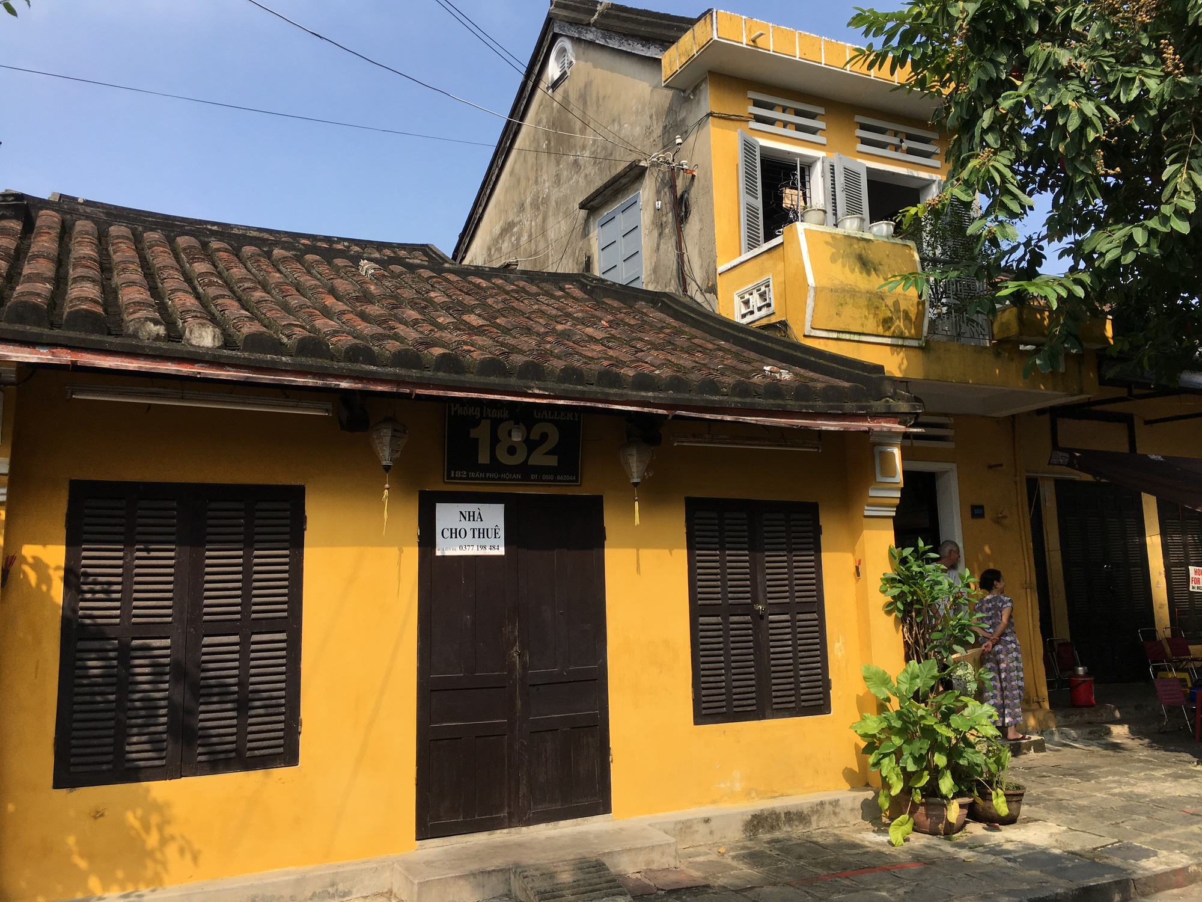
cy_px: 451
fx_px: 1007
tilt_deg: +10.4
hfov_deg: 61.7
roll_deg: -0.2
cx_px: 601
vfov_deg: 48.2
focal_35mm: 29
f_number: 2.2
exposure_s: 1/1166
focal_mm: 4.15
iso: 25
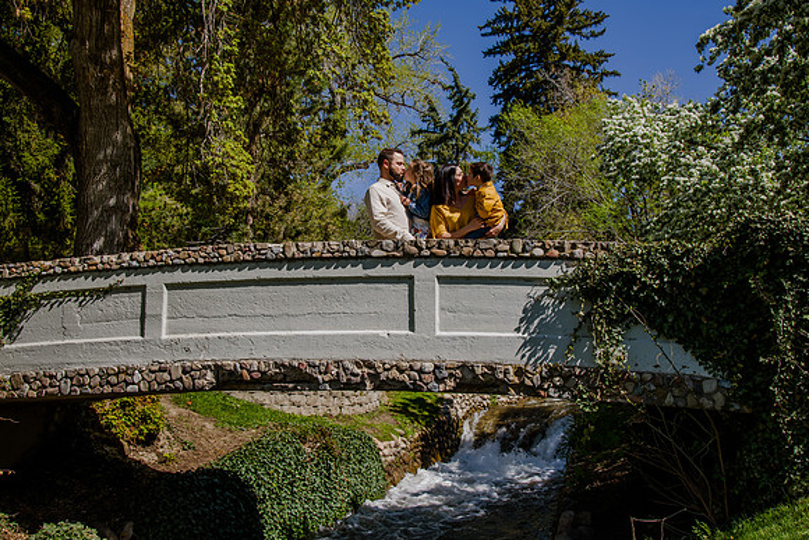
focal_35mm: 33
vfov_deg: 40.2
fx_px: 738
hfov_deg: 57.4
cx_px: 413
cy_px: 267
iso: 200
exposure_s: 1/160
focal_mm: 32
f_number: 10
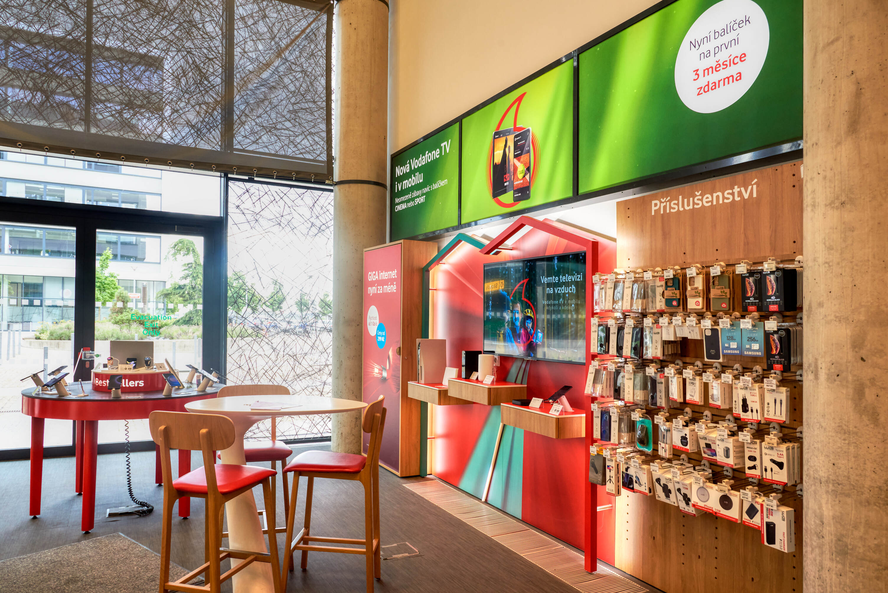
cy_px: 296
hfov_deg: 73.7
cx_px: 444
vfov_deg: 53.2
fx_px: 592
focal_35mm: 24
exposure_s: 1/30
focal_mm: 24
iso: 360
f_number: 9
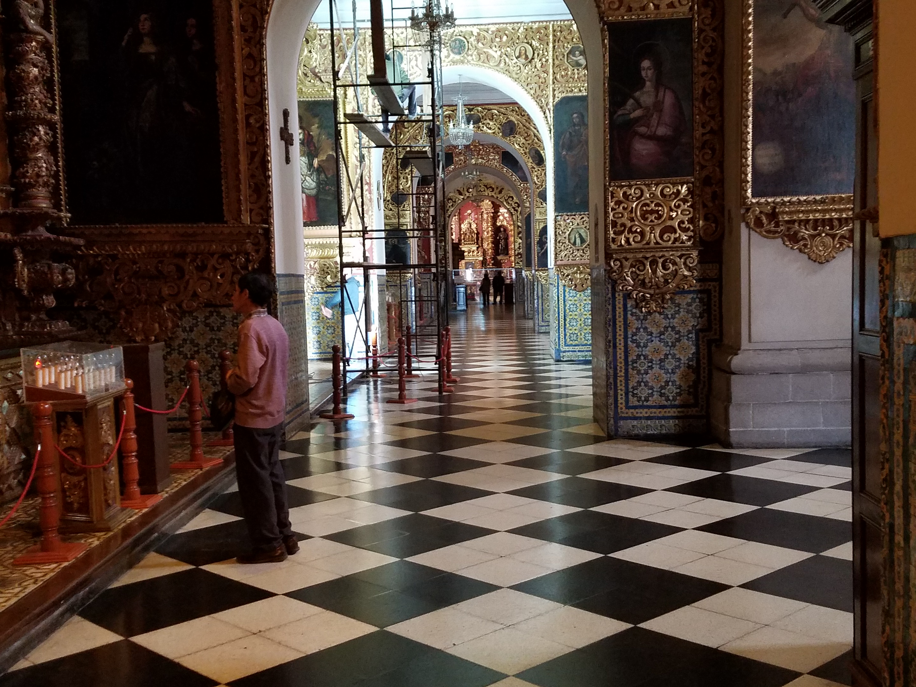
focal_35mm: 26
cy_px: 344
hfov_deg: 67.3
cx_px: 458
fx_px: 688
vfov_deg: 53.1
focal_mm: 4.2
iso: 200
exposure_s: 1/11
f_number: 1.7
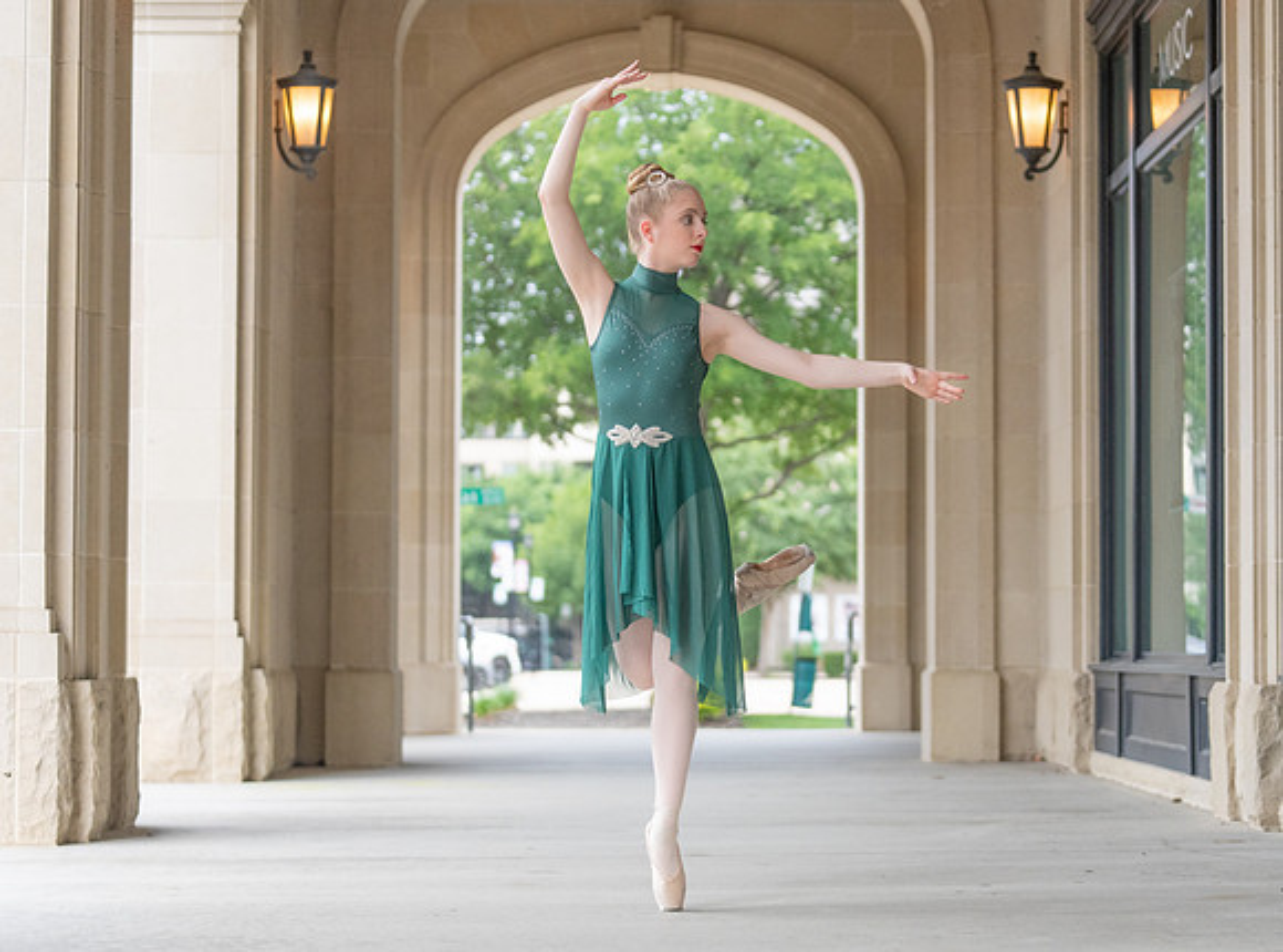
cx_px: 716
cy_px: 496
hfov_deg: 23.9
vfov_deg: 17.8
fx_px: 3036
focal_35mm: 82
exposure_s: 1/1000
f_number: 2.8
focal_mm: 70
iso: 1250
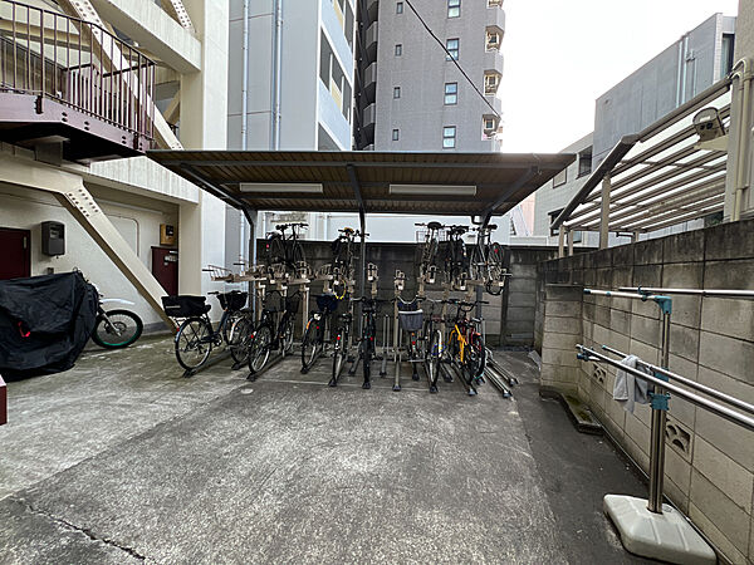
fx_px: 283
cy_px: 282
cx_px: 377
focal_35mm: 13
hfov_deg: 106.2
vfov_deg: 89.9
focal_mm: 1.57
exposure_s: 1/47
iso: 50
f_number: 1.8
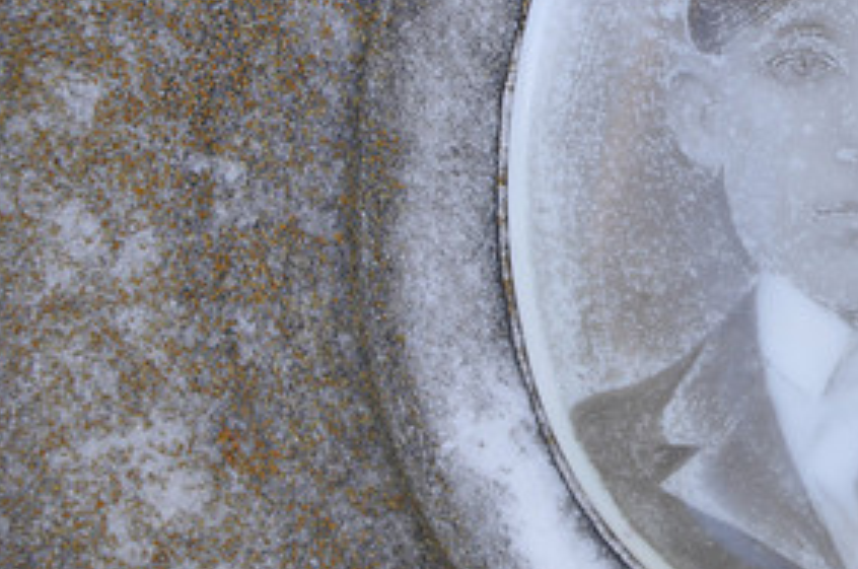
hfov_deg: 10.7
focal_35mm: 191
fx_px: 4544
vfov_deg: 7.2
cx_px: 879
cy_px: 227
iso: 200
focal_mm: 62
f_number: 5.6
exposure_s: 1/125
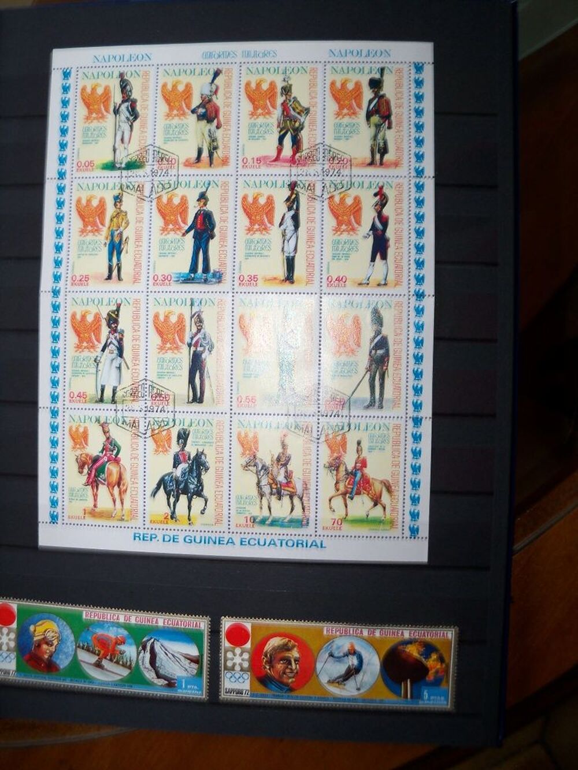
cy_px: 385
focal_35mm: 35
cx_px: 289
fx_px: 779
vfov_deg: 52.6
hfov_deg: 40.7
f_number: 3.5
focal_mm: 6.2
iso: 100
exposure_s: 1/30
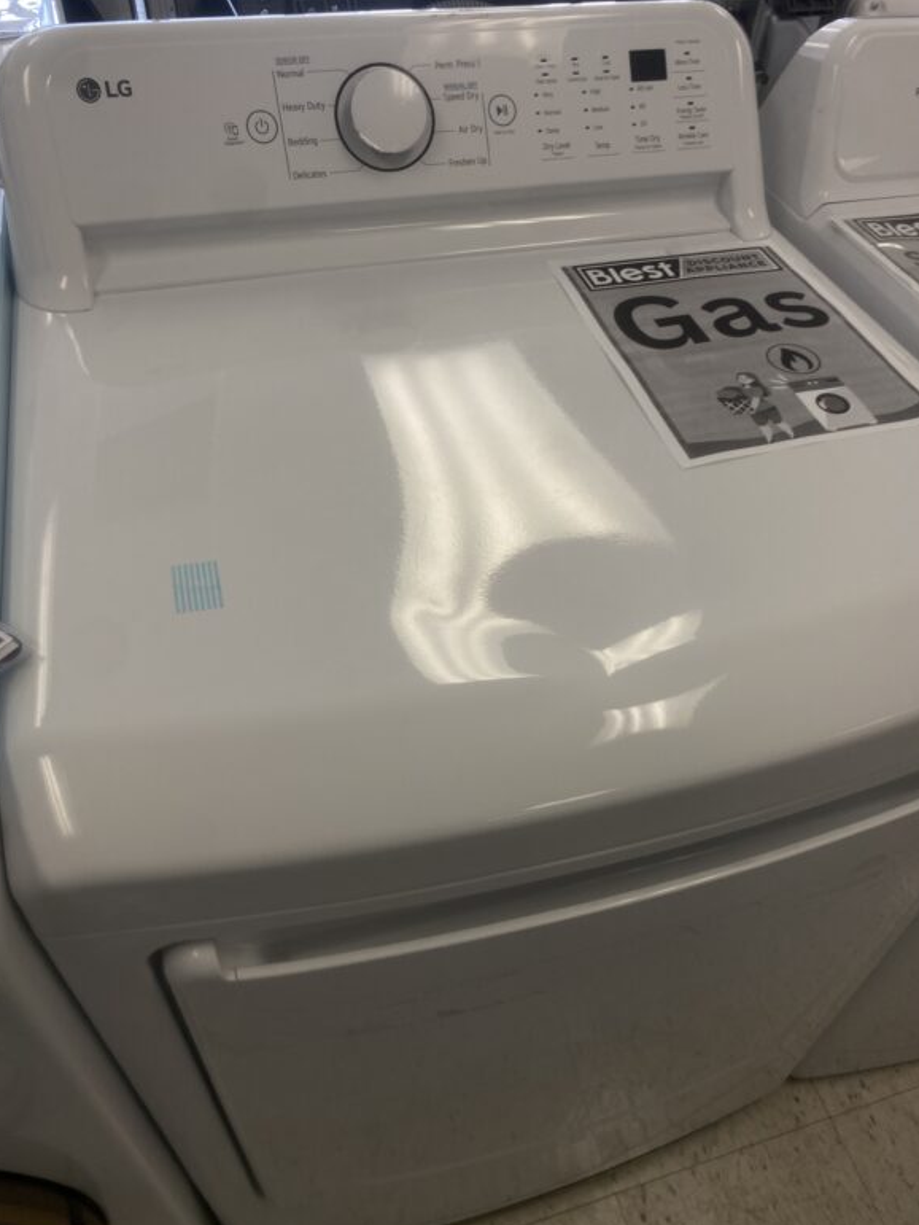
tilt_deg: -45.4
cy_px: 609
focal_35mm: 27
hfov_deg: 51.4
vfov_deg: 65.3
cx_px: 469
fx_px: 955
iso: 32
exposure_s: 1/133
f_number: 1.8
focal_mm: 4.25
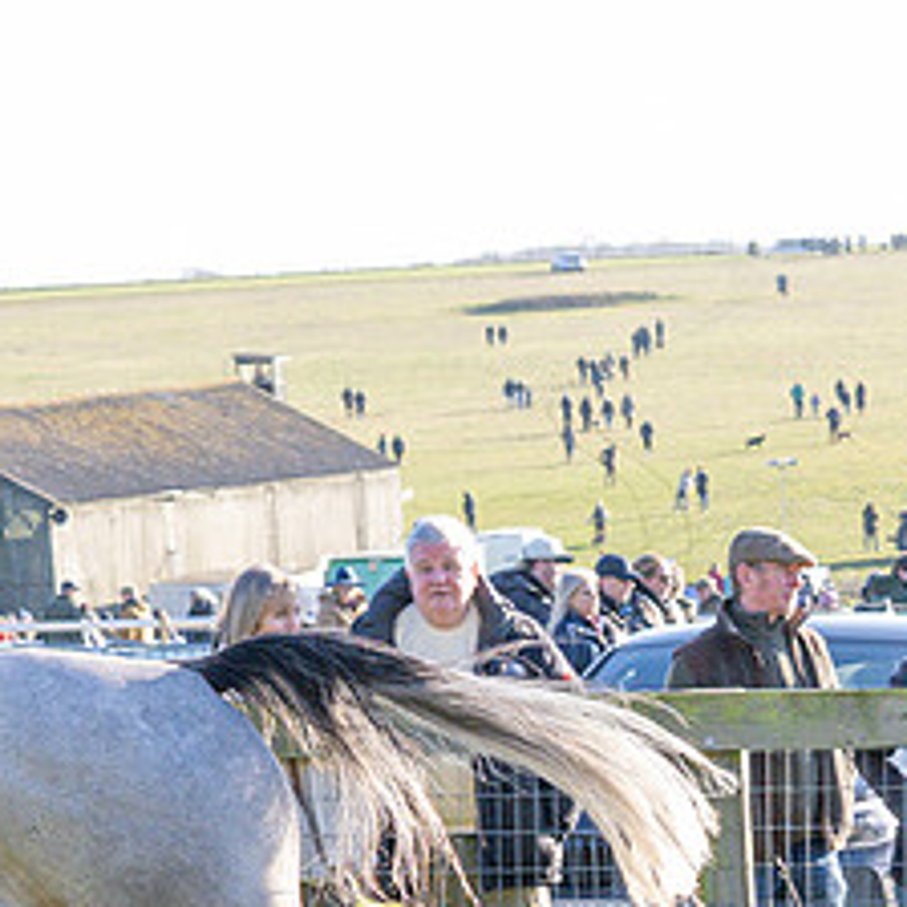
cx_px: 631
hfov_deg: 9.4
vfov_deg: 9.3
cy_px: 1064
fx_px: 5484
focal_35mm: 185
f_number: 4
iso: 640
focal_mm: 35
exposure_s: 1/1000
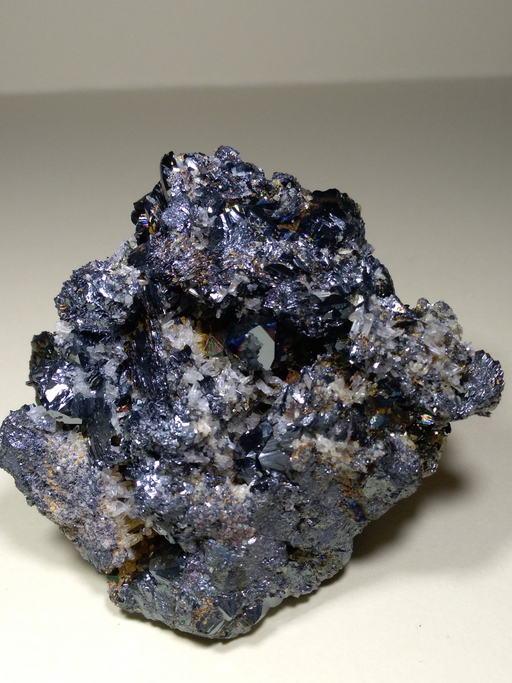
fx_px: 513
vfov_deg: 67.3
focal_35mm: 26
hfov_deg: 53.1
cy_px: 342
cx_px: 256
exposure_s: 1/40
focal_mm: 3.54
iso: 109
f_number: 2
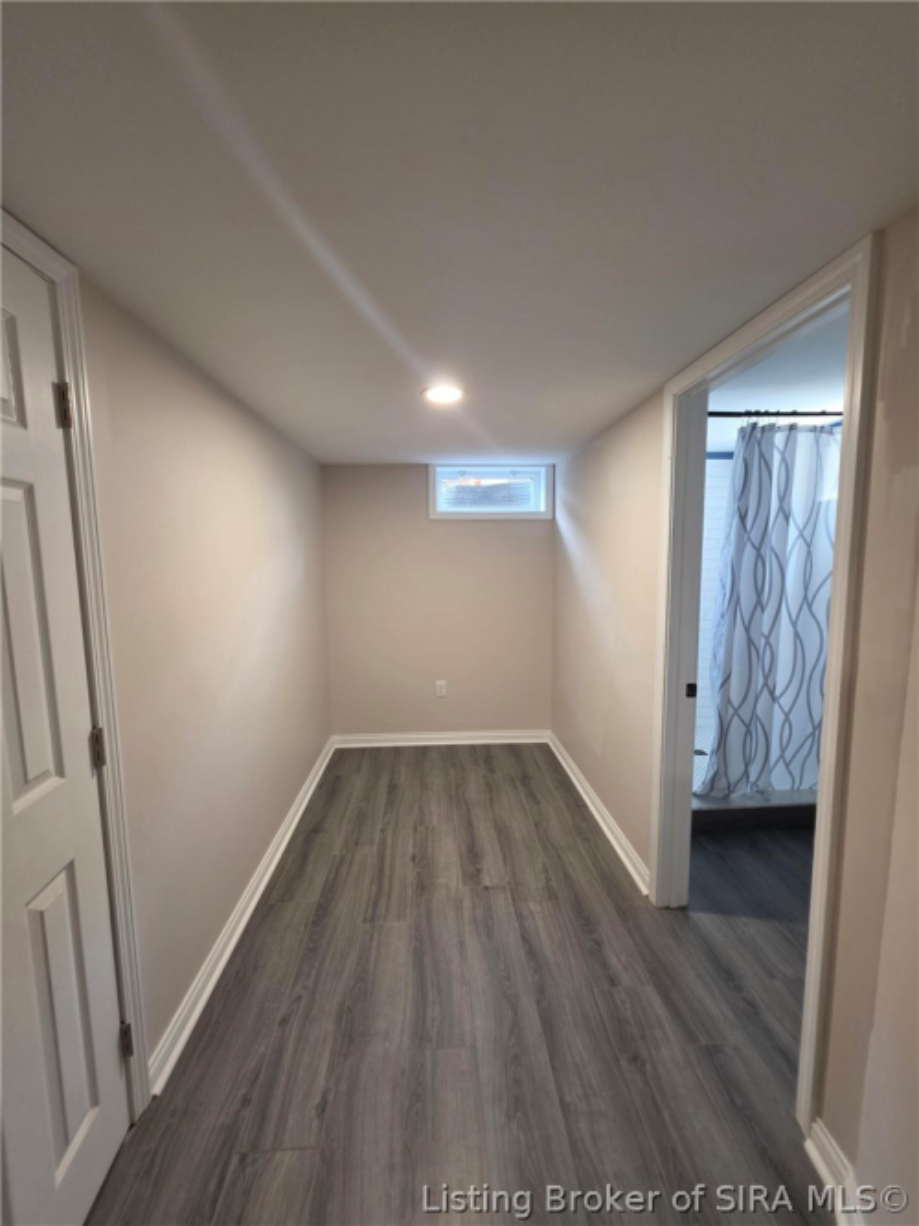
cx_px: 460
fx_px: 460
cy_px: 613
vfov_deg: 106.2
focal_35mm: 13
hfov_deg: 89.9
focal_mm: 2.2
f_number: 1.9
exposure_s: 1/60
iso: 160
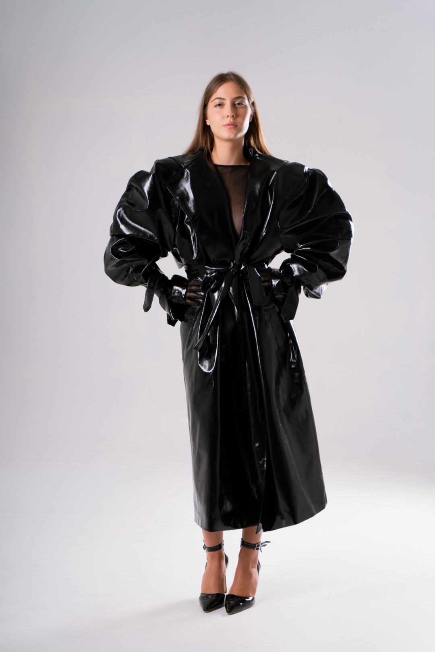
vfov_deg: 30.1
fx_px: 1214
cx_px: 218
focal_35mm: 67
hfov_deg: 20.3
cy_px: 326
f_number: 2.8
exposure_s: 1/160
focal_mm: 67
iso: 160
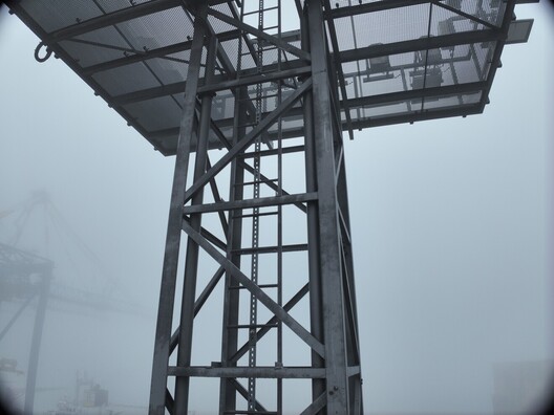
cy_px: 208
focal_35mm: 24
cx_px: 277
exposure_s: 1/350
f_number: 2.8
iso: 140
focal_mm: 12.29
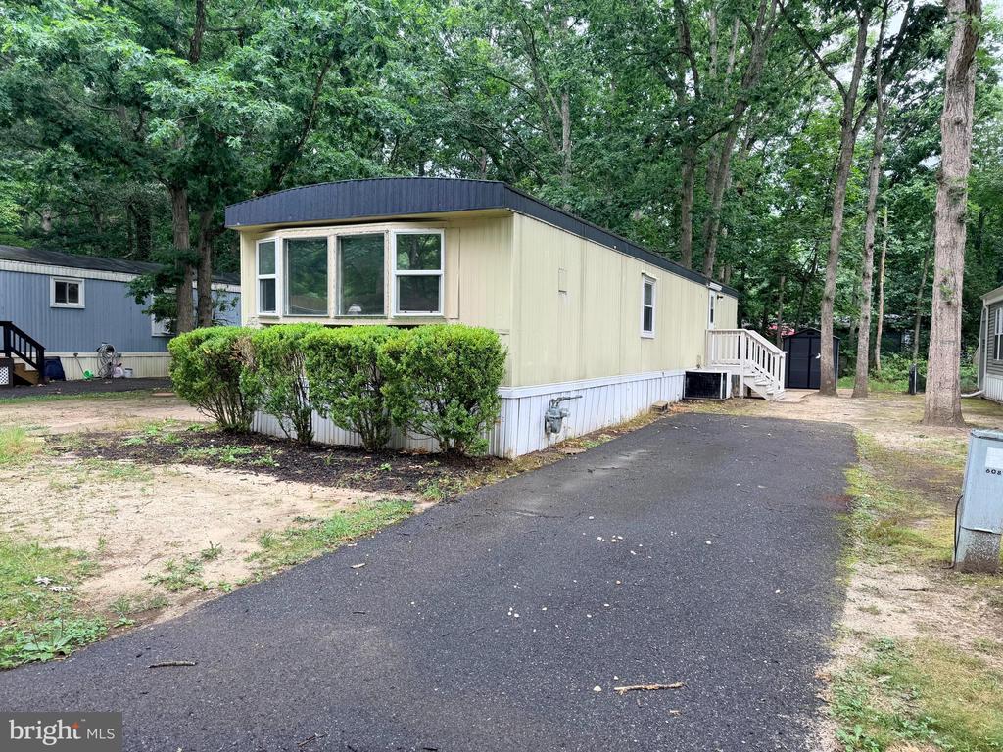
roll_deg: -0.5
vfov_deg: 56.8
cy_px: 376
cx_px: 502
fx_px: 695
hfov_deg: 71.6
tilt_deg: -2.8
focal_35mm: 24
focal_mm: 6.76
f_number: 1.78
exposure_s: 1/532
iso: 80
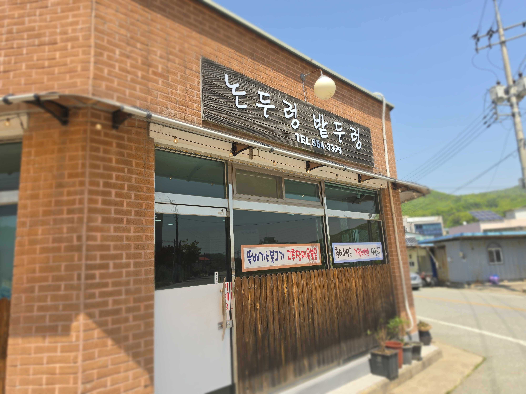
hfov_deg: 73.9
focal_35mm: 23
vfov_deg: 58.9
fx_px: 349
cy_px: 197
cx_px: 263
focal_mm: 6.5
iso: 10
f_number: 1.4
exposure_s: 1/647
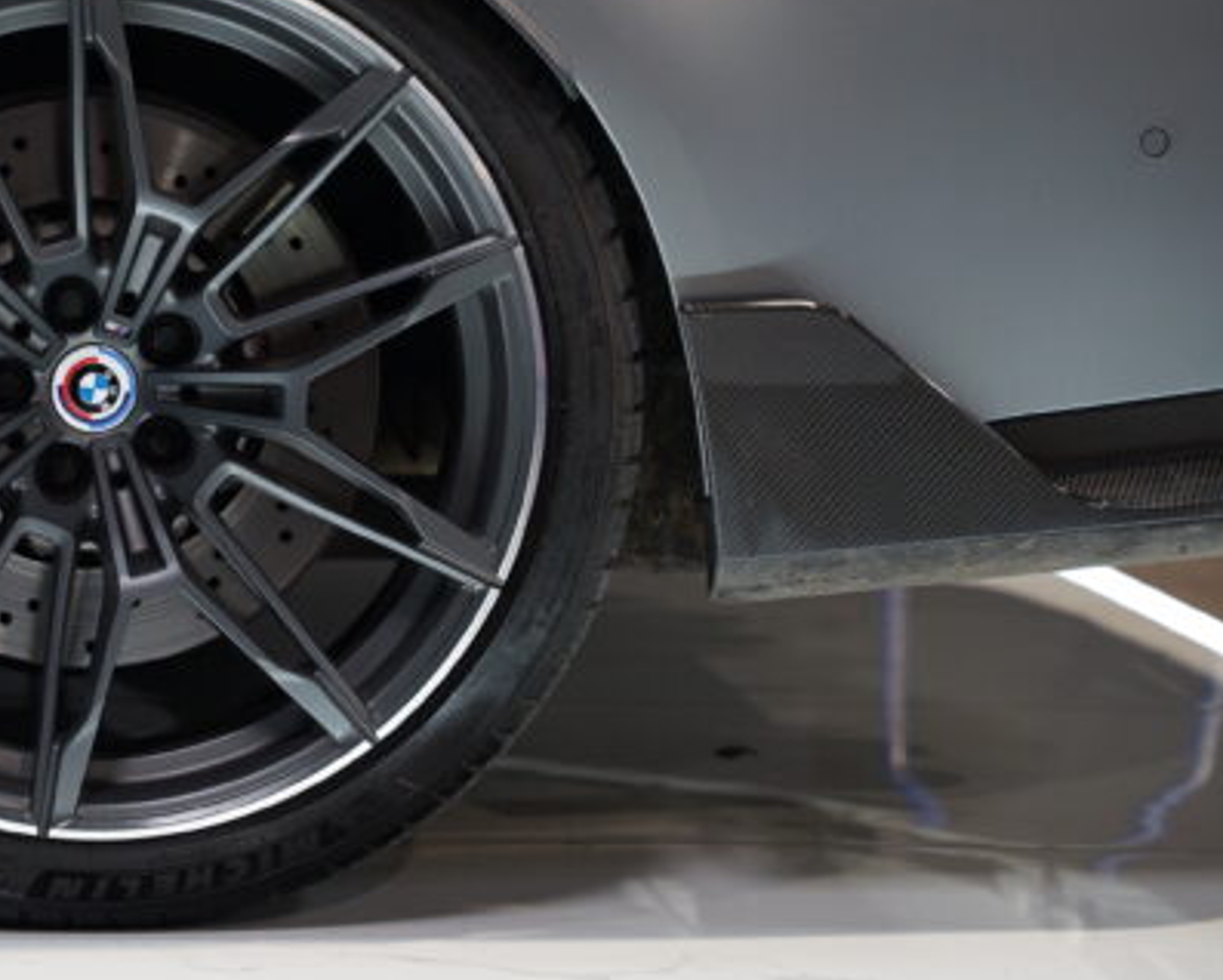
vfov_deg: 12.1
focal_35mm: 127
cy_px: 351
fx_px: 4599
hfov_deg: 14.9
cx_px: 68
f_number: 2.8
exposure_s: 1/80
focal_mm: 70
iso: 640
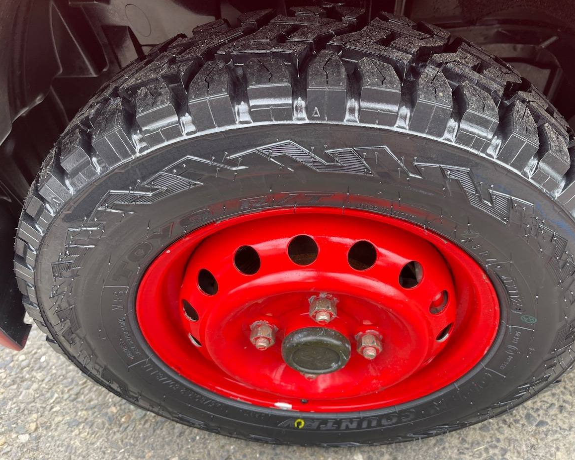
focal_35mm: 27
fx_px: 459
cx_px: 316
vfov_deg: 53.2
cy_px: 230
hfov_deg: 63.9
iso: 50
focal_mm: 5.1
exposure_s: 1/121
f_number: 1.6
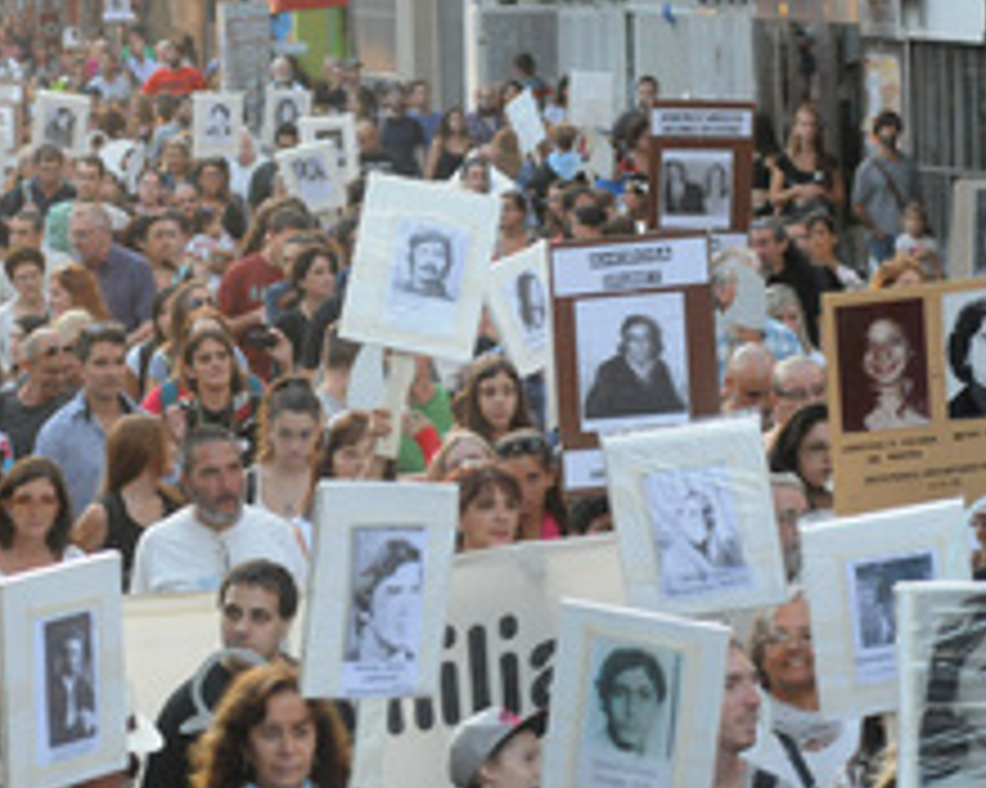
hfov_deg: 8.0
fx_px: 7054
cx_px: 243
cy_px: 362
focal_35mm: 242
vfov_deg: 6.4
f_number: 6.3
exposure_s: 1/160
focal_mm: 95
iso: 1600
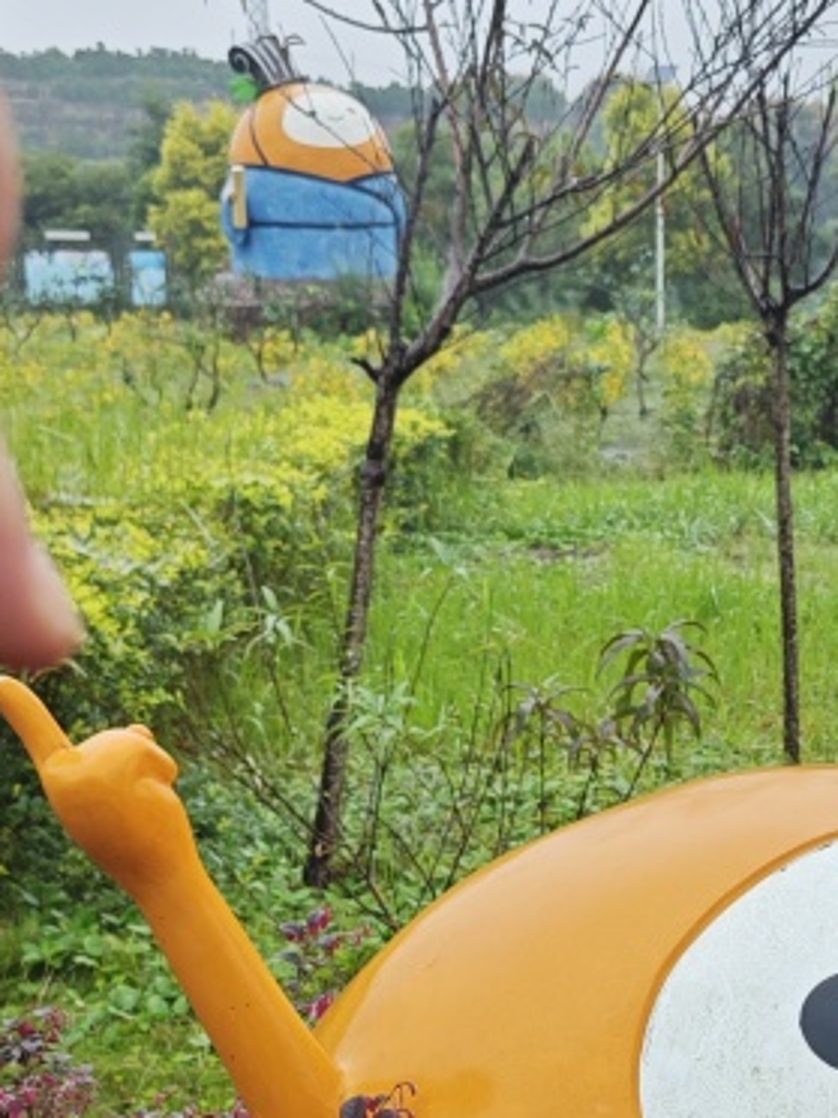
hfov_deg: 22.1
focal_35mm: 66
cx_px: 625
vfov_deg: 27.8
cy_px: 1095
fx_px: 2130
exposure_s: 1/324
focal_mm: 5.43
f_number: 1.8
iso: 50
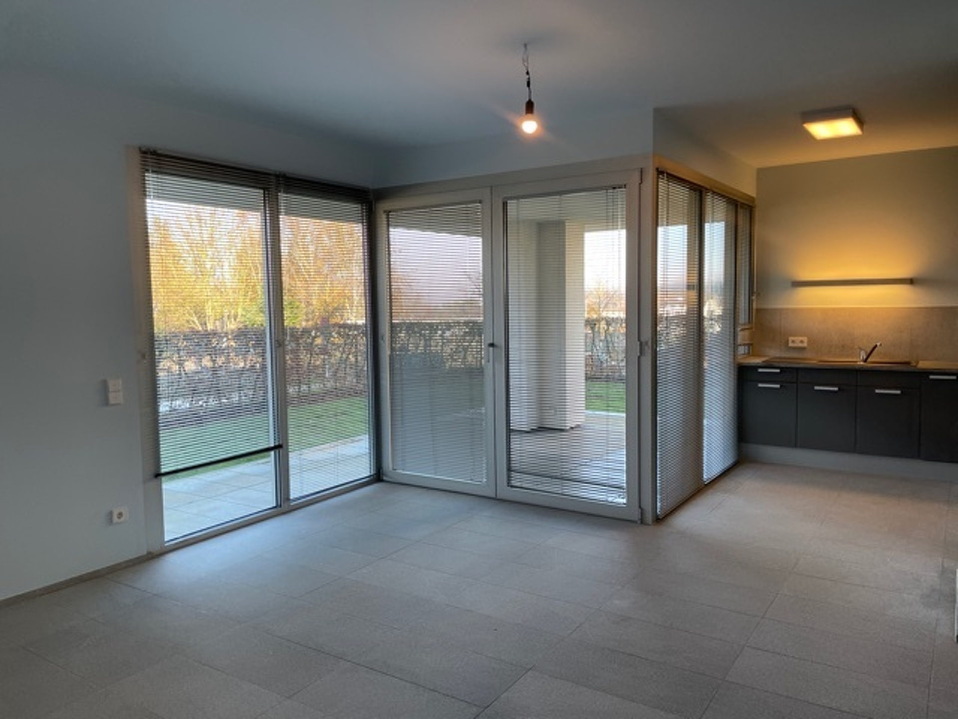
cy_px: 360
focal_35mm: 26
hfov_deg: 67.3
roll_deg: +1.2
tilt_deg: -3.5
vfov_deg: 53.1
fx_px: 720
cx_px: 479
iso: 32
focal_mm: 4.2
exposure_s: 1/100
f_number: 1.6
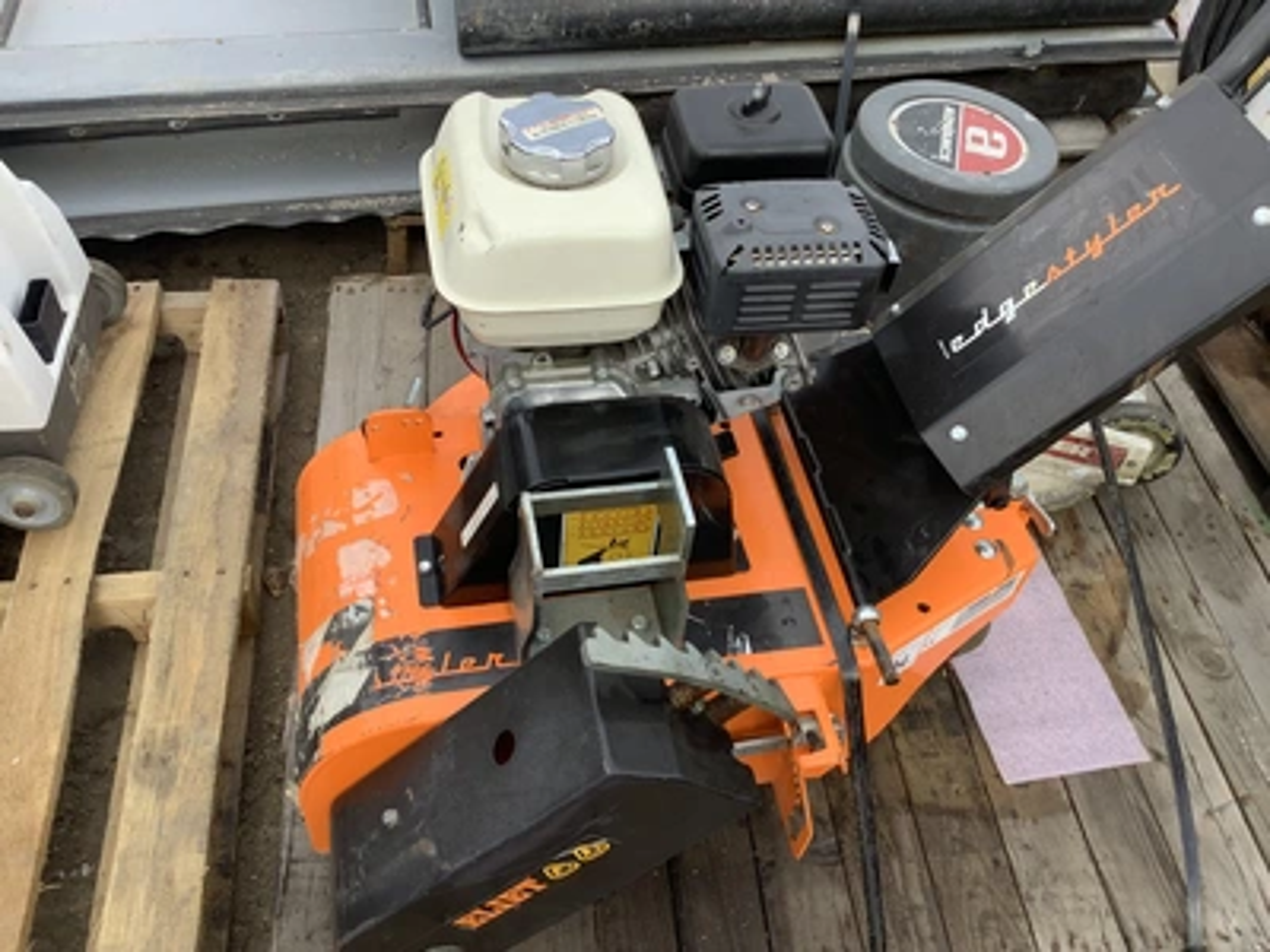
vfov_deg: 45.4
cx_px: 635
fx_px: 1137
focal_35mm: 31
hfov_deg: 58.4
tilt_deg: -49.9
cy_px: 476
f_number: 2.4
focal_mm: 3.3
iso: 32
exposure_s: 1/120
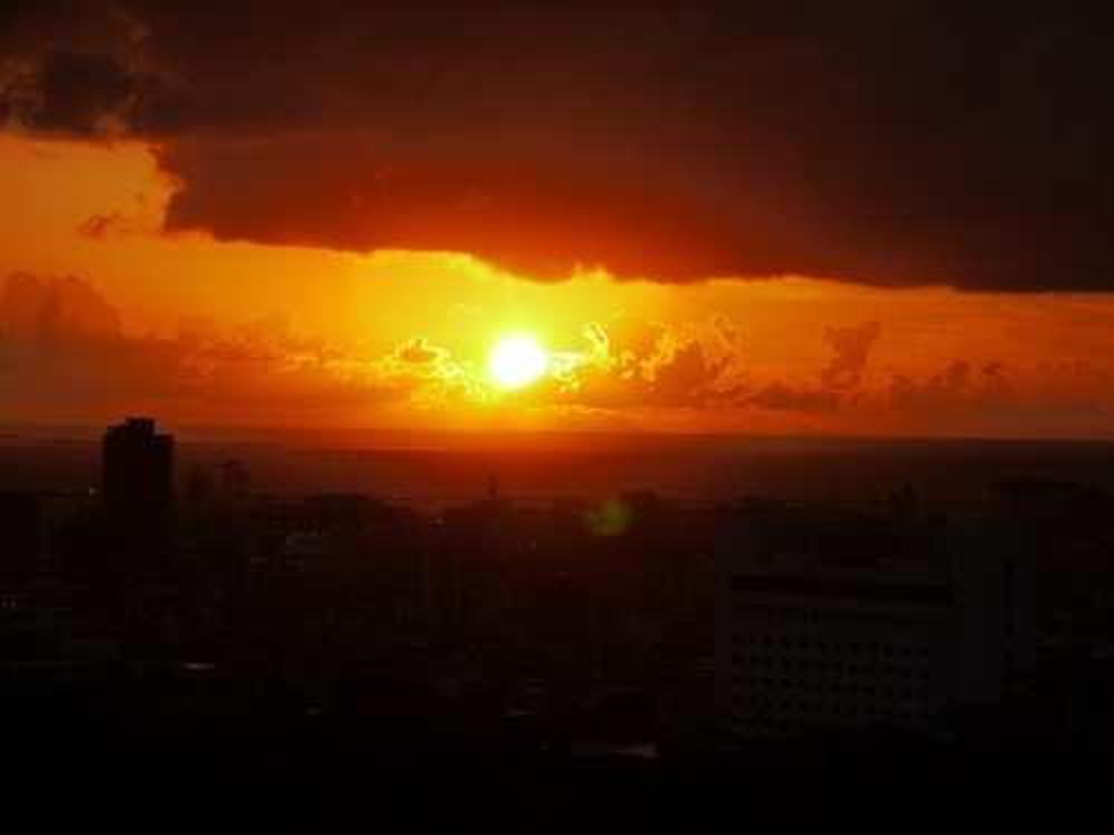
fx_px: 4826
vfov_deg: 9.9
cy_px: 418
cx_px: 557
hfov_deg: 13.2
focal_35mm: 150
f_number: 6.3
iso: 100
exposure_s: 1/400
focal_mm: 75
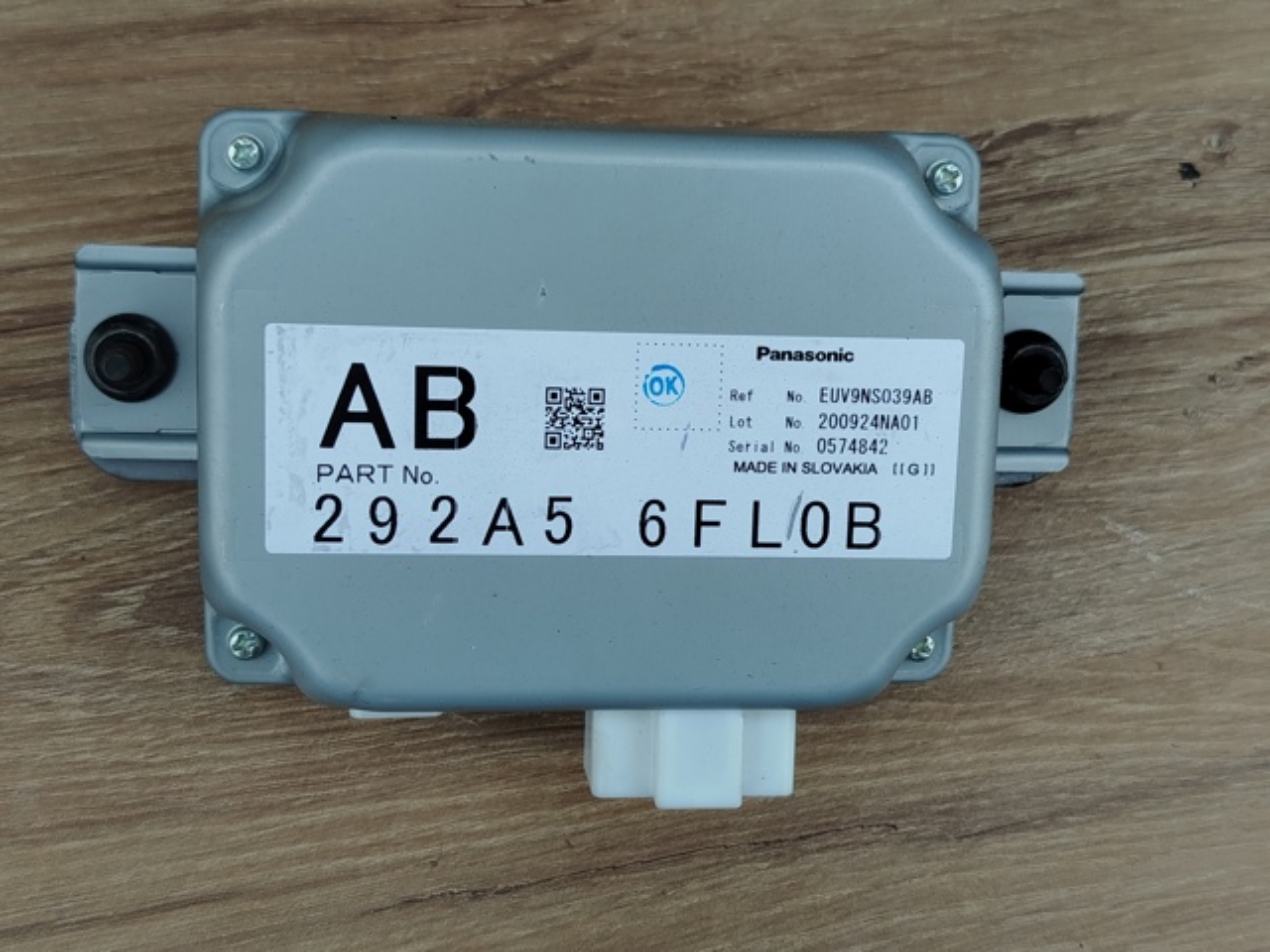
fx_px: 1761
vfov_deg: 30.3
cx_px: 635
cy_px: 476
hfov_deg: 39.7
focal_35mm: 48
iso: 50
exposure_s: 1/225
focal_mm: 5.31
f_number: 1.7
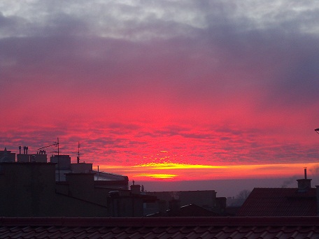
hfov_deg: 21.3
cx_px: 160
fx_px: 848
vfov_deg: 16.1
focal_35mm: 92
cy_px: 120
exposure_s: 1/40
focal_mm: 16.3
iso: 80
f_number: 4.2
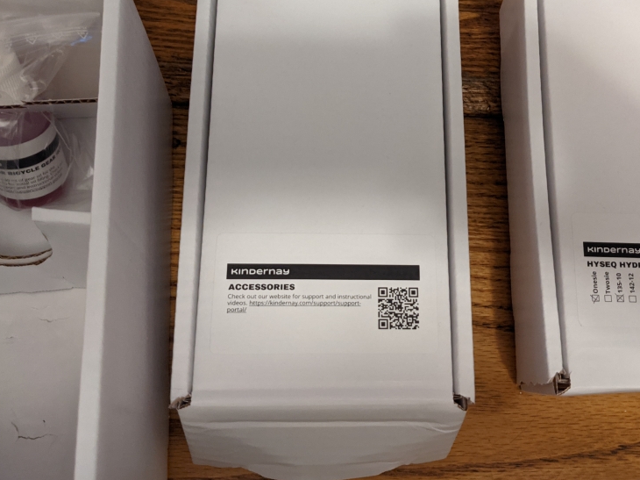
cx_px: 369
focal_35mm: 37
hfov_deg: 50.0
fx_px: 684
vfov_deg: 38.3
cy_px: 168
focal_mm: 4.38
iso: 613
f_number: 1.73
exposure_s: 1/40
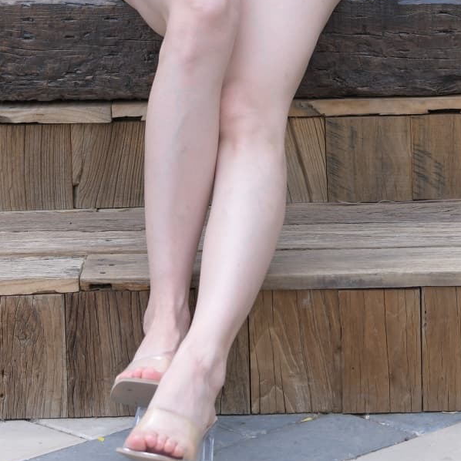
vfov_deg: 7.1
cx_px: 252
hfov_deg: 7.2
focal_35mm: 243
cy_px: -155
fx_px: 3661
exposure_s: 1/800
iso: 180
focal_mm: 95
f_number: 4
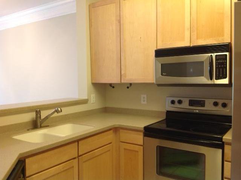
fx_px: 243
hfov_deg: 52.7
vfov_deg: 40.6
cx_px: 120
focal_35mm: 35
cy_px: 90
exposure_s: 1/15
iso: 80
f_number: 2.4
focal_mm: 4.28
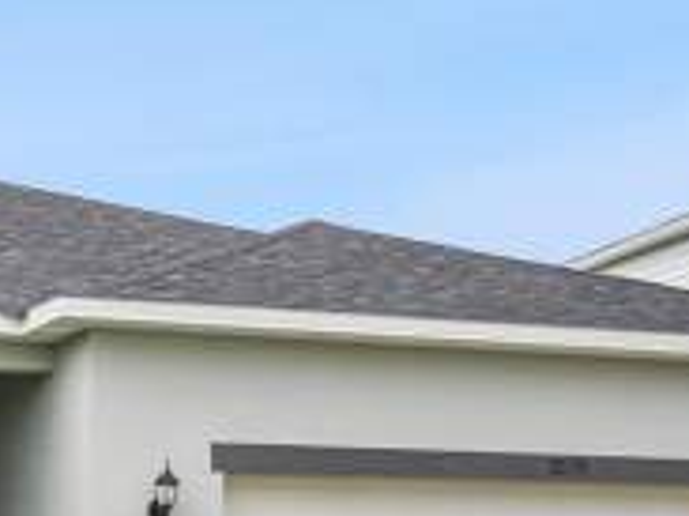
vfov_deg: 17.5
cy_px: 637
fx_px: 1591
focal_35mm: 80
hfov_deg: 23.2
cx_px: -38
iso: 100
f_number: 16
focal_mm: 19
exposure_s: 1/50
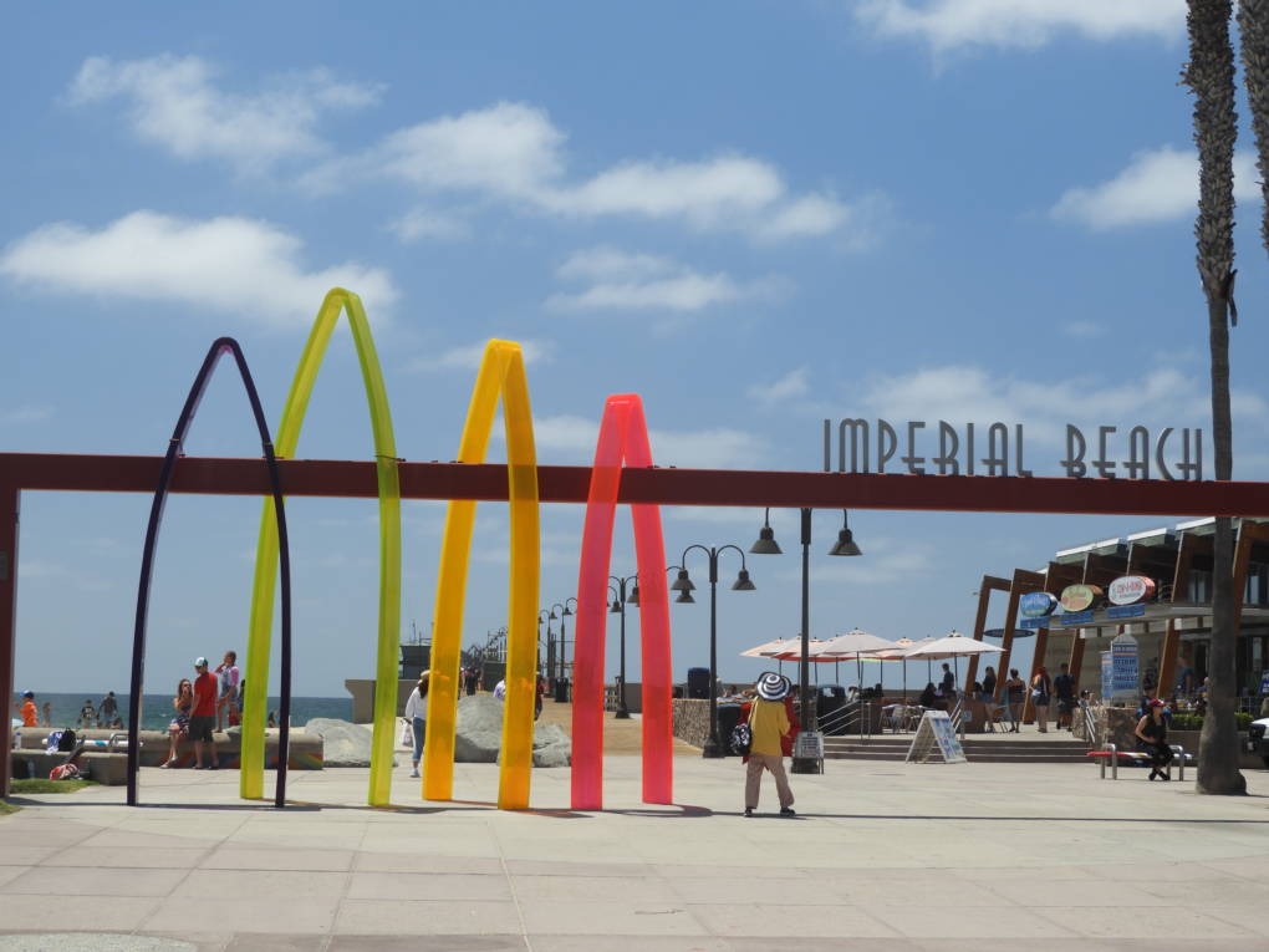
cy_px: 476
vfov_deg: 22.6
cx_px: 634
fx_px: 2383
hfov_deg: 29.8
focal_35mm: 65
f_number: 4.2
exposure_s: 1/400
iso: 100
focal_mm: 11.6
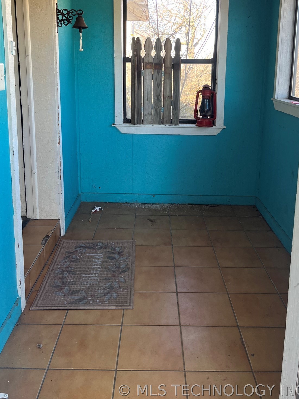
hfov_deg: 41.8
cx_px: 156
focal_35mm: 34
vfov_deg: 53.2
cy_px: 141
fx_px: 392
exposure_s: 1/124
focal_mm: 5.1
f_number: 1.6
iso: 64
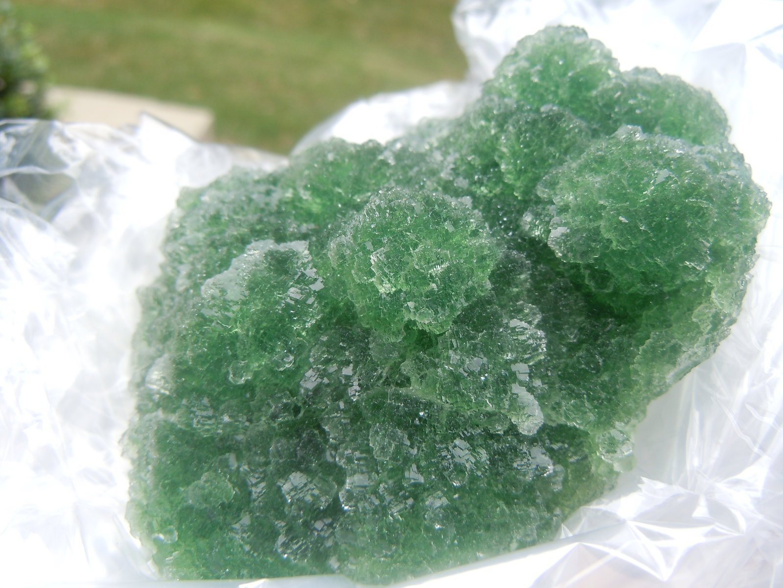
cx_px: 392
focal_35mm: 30
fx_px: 679
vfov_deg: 46.8
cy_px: 294
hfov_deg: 60.0
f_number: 3.5
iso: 100
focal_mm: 5.4
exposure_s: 1/100
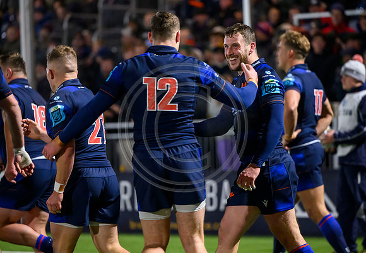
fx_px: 2496
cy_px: 103
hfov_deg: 8.4
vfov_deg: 5.8
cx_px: 225
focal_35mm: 243
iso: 5000
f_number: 3.2
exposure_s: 1/800
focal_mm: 200
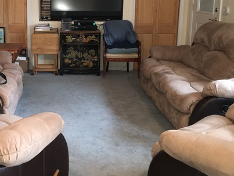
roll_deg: -1.2
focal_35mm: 46
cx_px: 61
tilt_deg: -8.9
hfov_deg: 40.2
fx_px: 311
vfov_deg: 31.2
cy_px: 52
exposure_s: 1/16
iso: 200
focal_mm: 4.15
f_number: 2.2
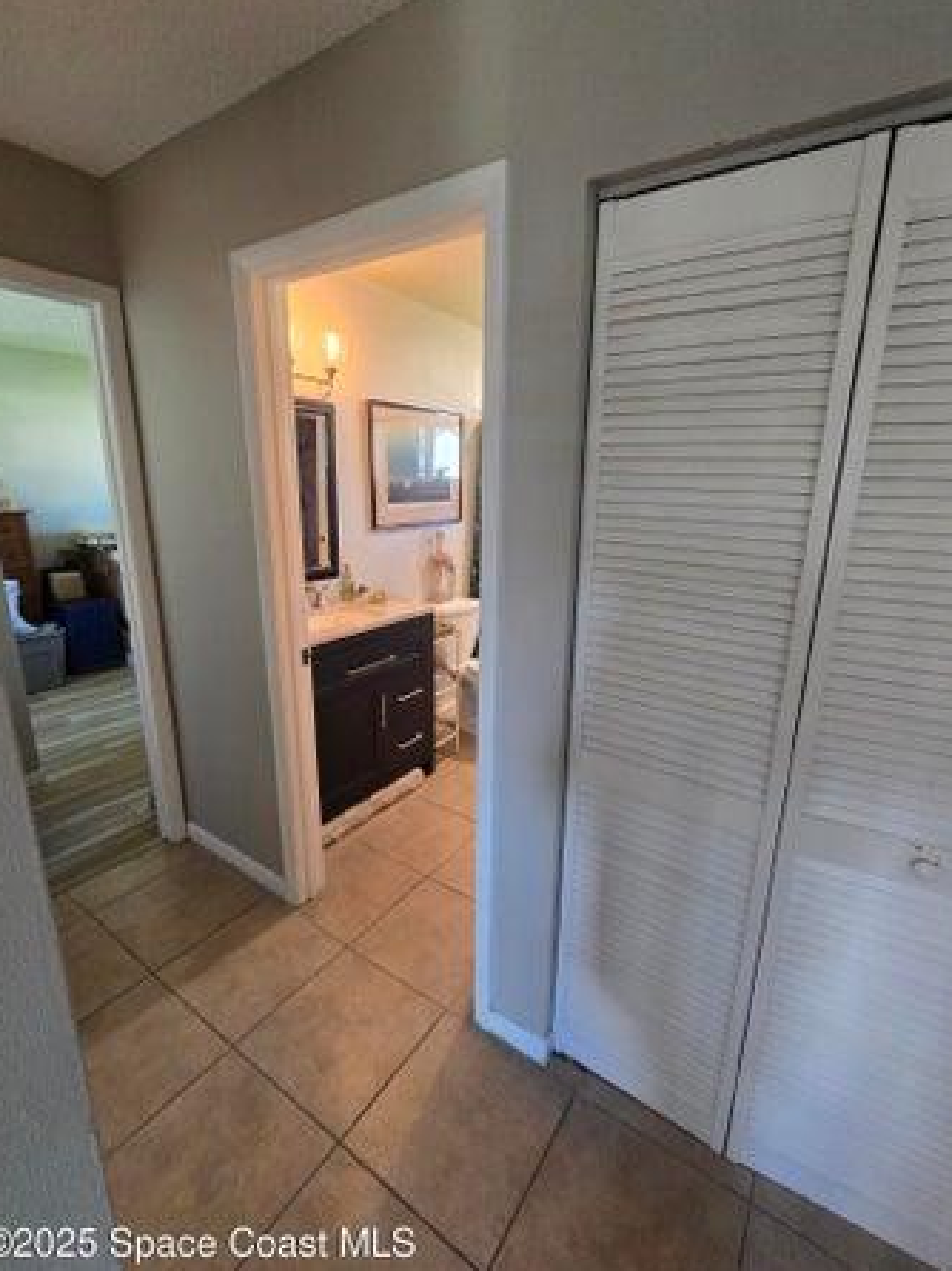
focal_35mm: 14
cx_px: 493
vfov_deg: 102.1
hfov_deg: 85.6
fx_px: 514
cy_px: 621
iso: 250
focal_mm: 2.2
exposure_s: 1/60
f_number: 2.2
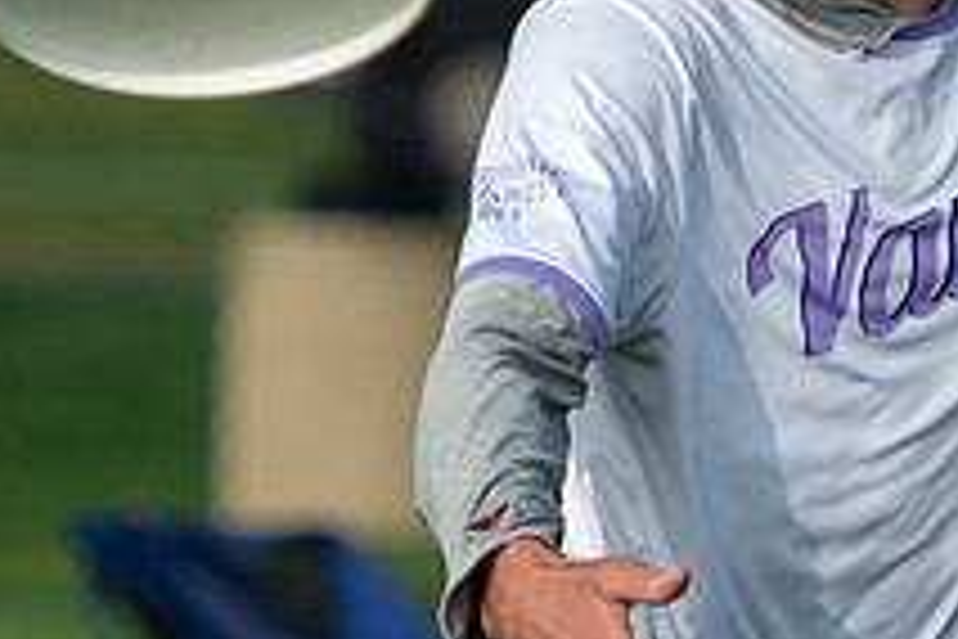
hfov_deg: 1.3
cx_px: 772
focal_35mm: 1532
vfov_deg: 0.9
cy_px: 289
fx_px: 40765
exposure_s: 1/1250
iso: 250
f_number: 5.6
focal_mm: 300
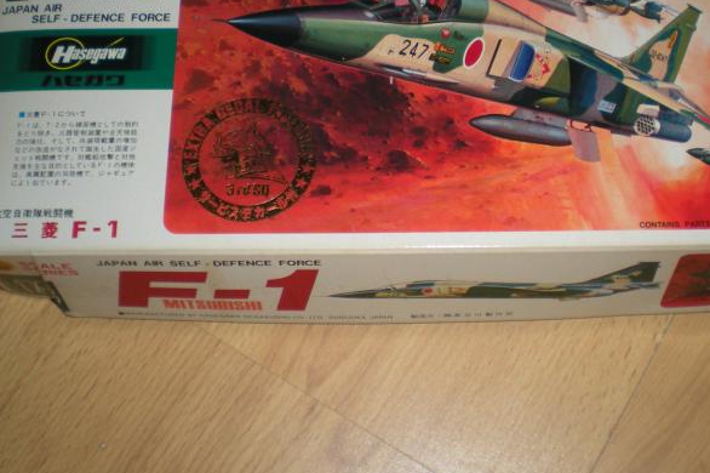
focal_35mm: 54
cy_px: 147
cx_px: 388
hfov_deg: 36.9
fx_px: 1064
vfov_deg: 24.9
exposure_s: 1/60
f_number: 3.1
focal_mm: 6.3
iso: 64
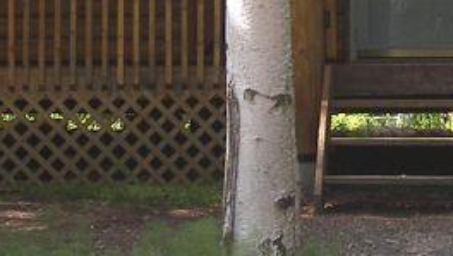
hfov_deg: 8.2
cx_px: 379
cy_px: -127
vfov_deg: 4.6
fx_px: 3150
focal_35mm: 262
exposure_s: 1/100
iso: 50
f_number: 3.6
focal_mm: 13
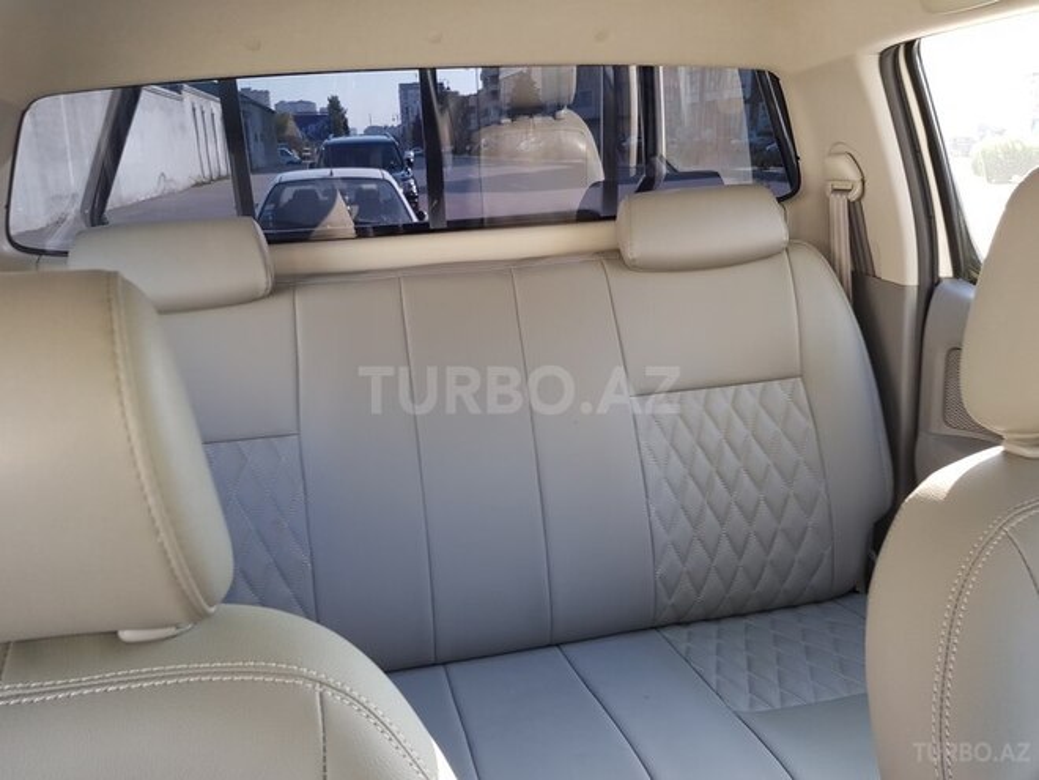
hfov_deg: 67.3
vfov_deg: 53.1
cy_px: 390
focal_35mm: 26
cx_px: 520
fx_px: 780
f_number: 1.7
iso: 64
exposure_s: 1/100
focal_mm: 4.2
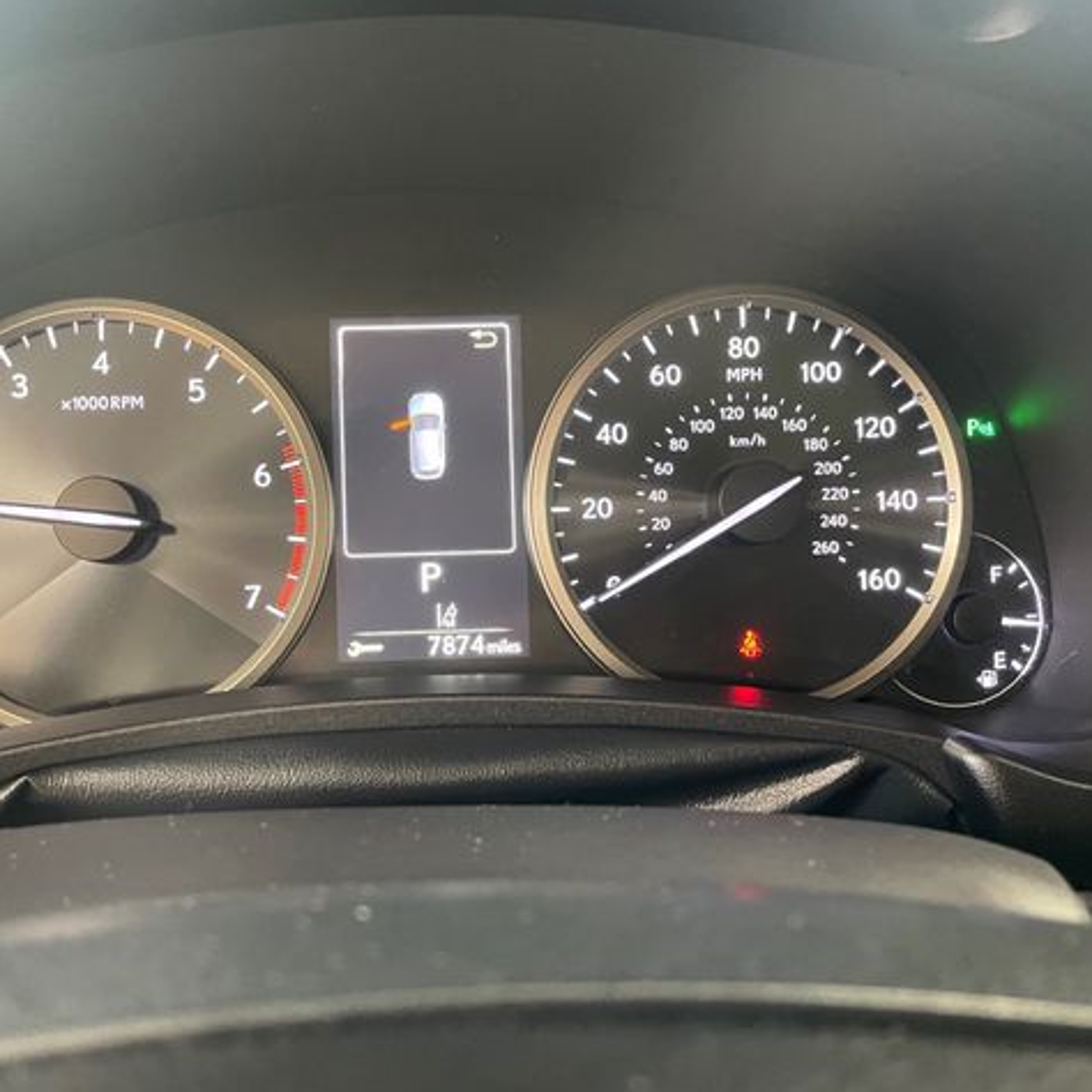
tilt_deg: -19.8
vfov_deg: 52.5
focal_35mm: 31
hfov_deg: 52.2
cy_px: 546
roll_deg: +0.5
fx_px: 1106
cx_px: 440
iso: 400
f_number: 1.6
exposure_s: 1/40
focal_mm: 4.2
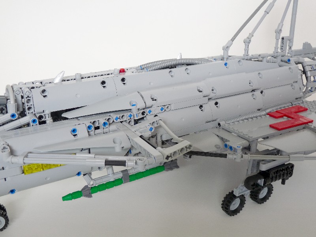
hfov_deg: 54.0
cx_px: 158
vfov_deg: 41.8
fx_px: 310
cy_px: 118
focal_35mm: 34
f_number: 3
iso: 100
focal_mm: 6
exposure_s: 1/20
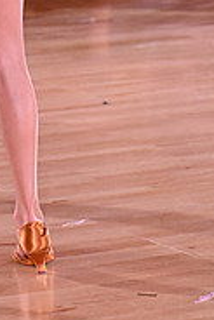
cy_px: -123
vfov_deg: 6.2
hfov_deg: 4.2
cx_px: -34
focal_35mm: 331
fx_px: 2946
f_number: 5
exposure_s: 1/400
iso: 5000
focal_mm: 105
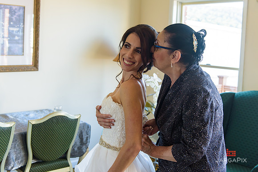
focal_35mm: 47
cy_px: 65
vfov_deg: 28.3
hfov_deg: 41.6
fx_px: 340
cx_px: 134
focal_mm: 38
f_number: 3.2
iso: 400
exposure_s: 1/125
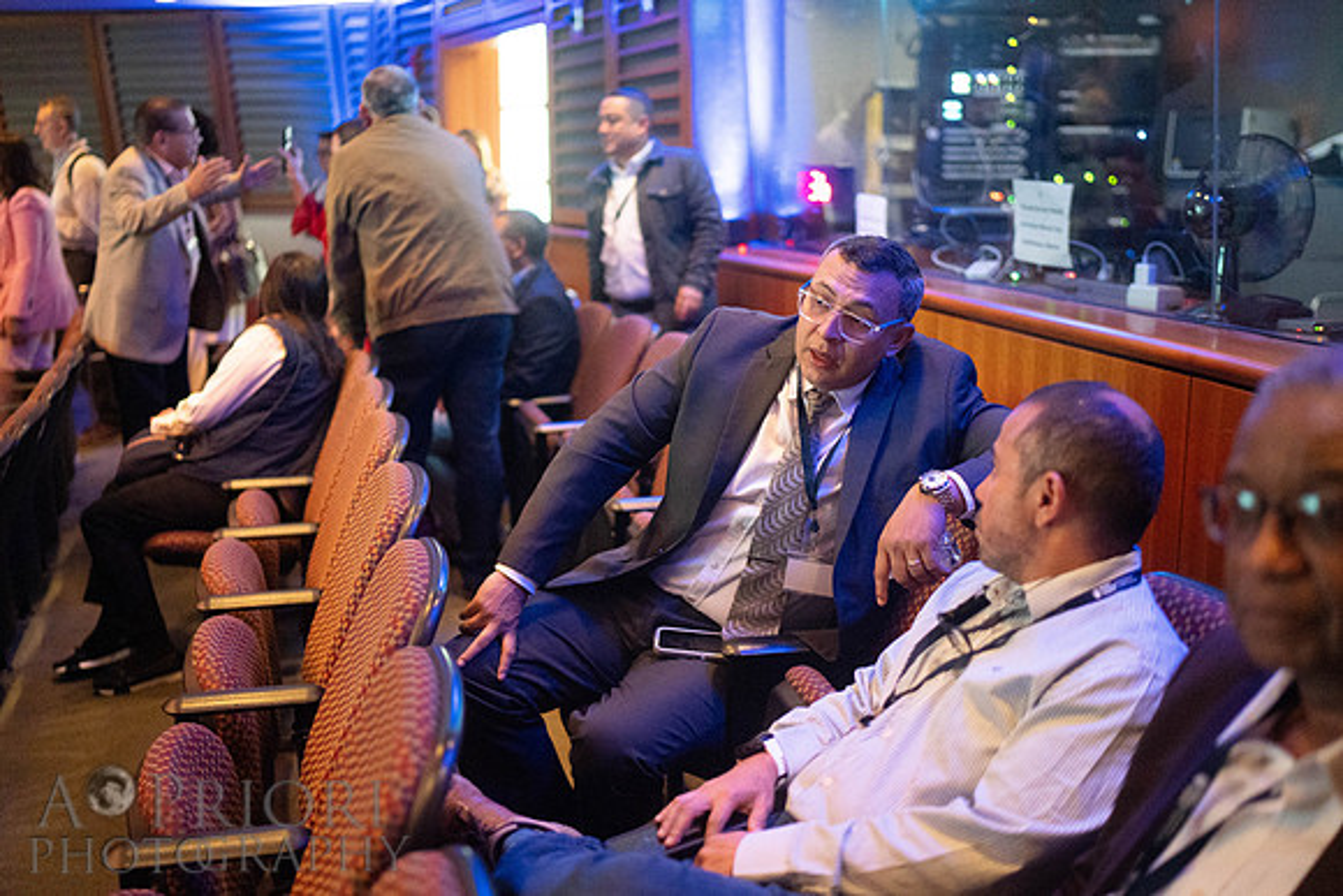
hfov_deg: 51.1
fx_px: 1404
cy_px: 448
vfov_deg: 35.4
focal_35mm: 38
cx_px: 672
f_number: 1.4
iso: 8000
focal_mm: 35
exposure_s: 1/125
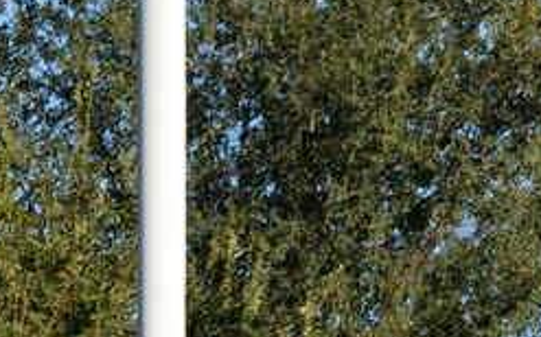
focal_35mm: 461
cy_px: 756
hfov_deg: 4.5
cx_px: -361
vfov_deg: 2.8
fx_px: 6792
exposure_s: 1/250
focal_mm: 62
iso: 140
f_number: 8
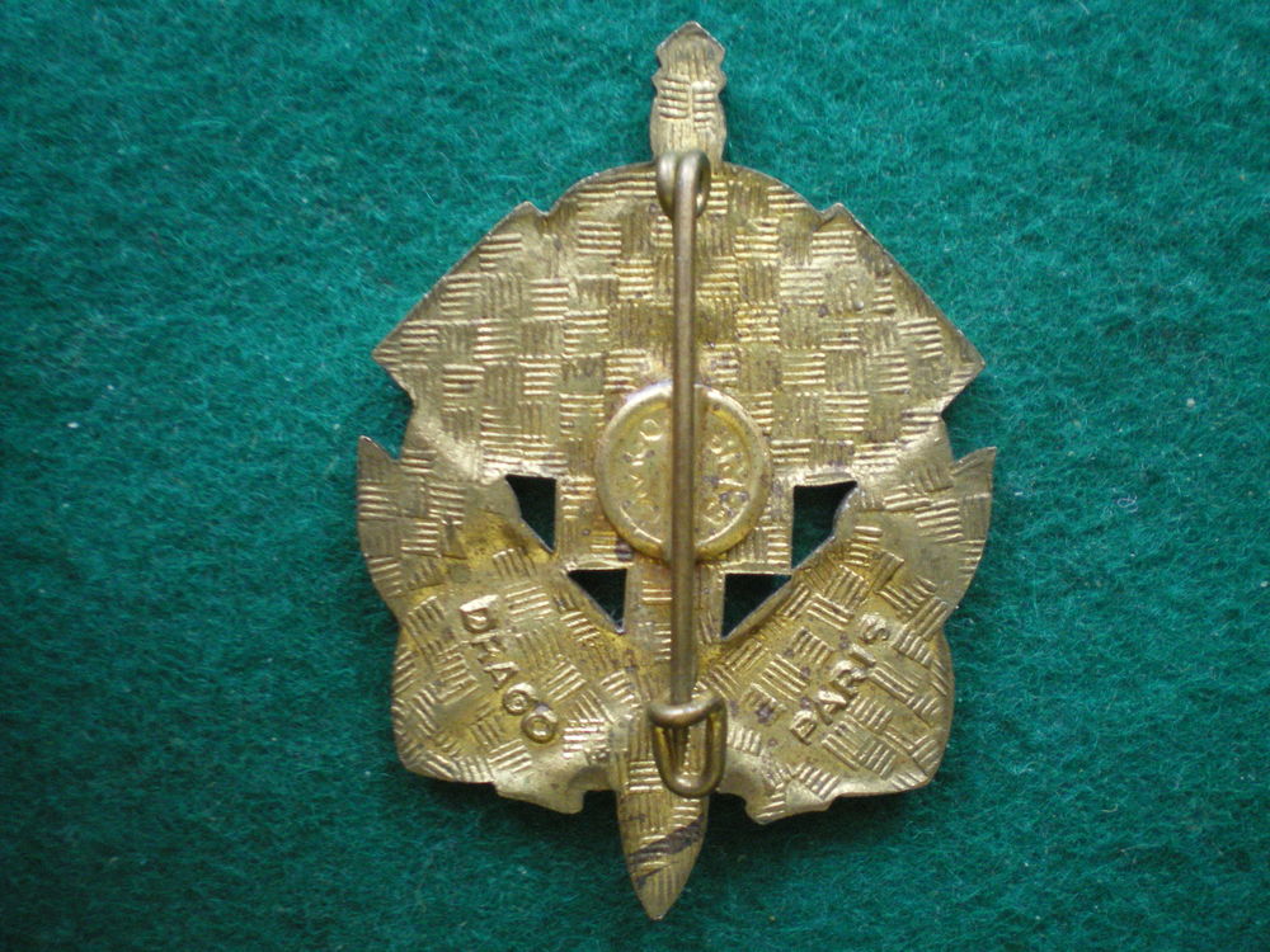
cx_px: 635
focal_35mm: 38
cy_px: 476
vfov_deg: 37.7
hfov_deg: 49.0
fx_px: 1394
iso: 400
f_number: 3.1
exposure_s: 1/10
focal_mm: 6.3
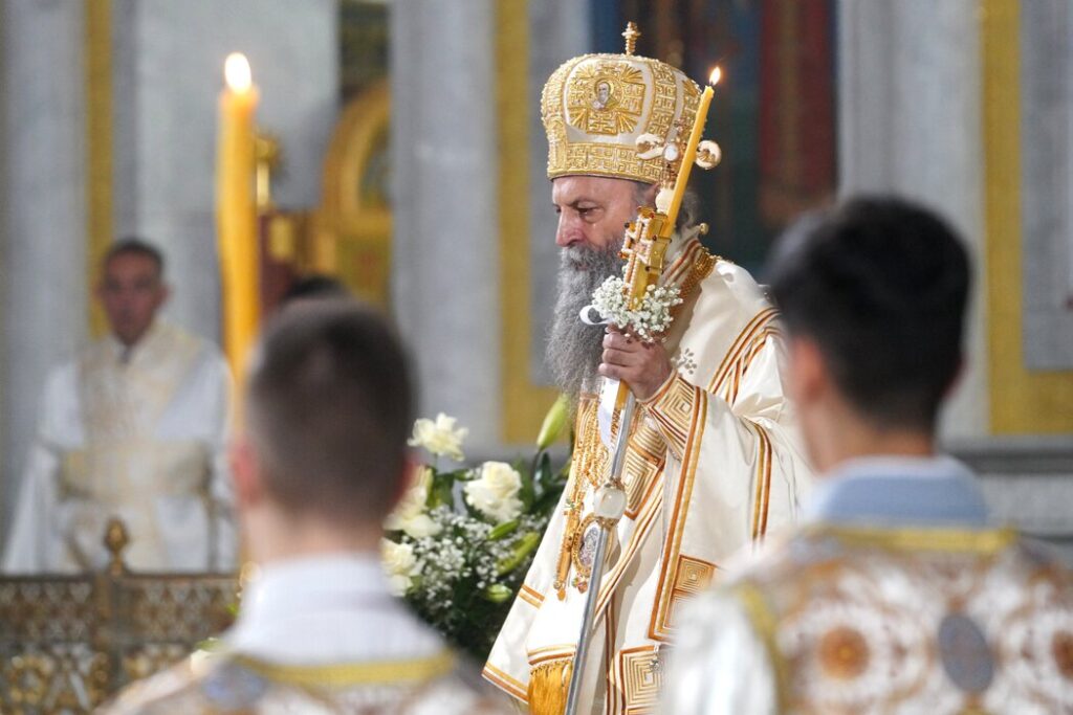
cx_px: 536
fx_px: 5962
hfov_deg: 10.3
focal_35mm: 200
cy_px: 358
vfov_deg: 6.9
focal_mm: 200
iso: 4000
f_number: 3.5
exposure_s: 1/500
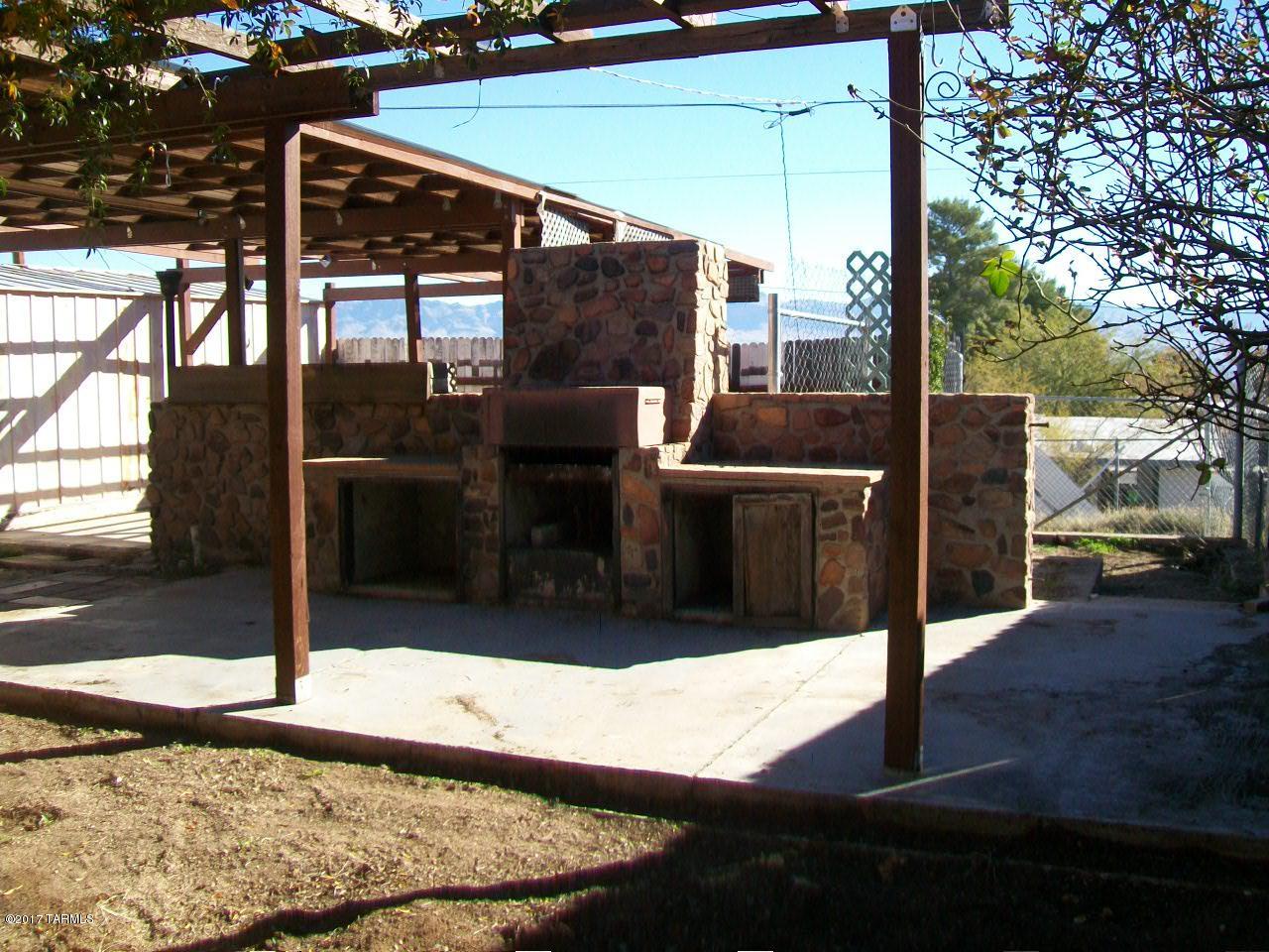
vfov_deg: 41.8
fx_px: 1246
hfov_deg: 54.0
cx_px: 634
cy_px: 476
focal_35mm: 34
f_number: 2.7
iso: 64
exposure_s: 1/500
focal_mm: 6.1
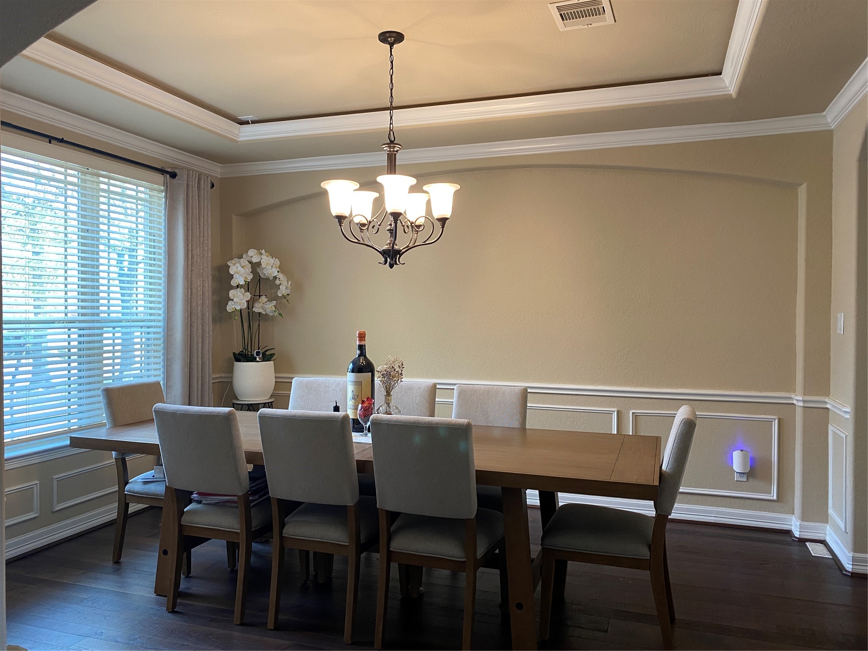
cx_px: 434
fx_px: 652
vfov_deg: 53.1
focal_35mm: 26
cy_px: 326
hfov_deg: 67.3
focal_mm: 4.25
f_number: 1.8
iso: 100
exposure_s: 1/60
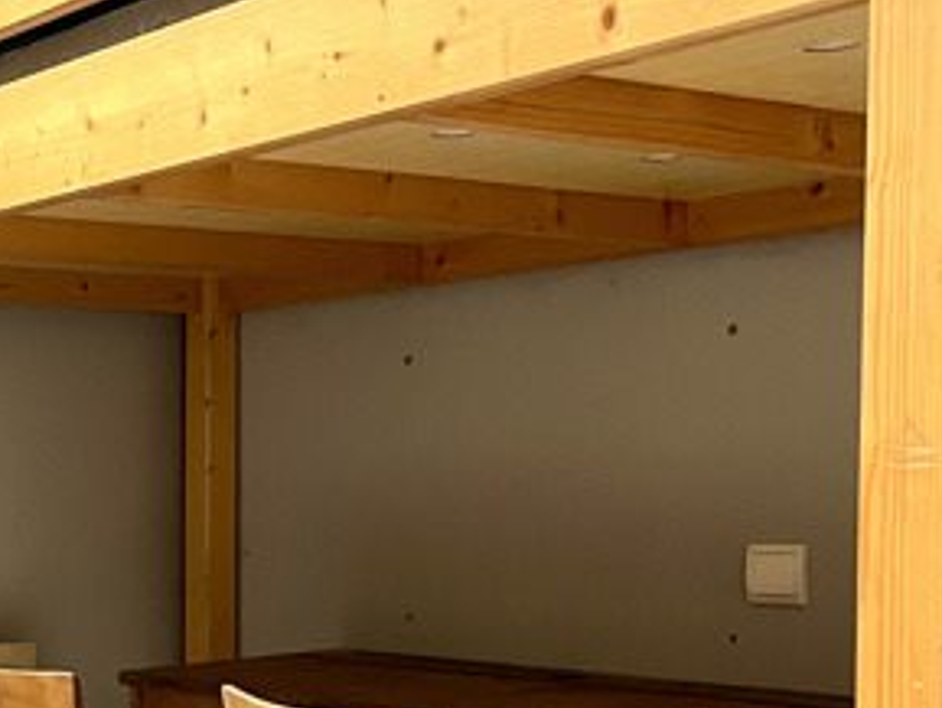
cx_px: -121
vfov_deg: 20.2
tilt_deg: -1.9
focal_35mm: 72
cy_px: 561
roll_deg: +0.7
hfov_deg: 24.9
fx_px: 1960
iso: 400
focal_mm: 5.1
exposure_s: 1/50
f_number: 1.6
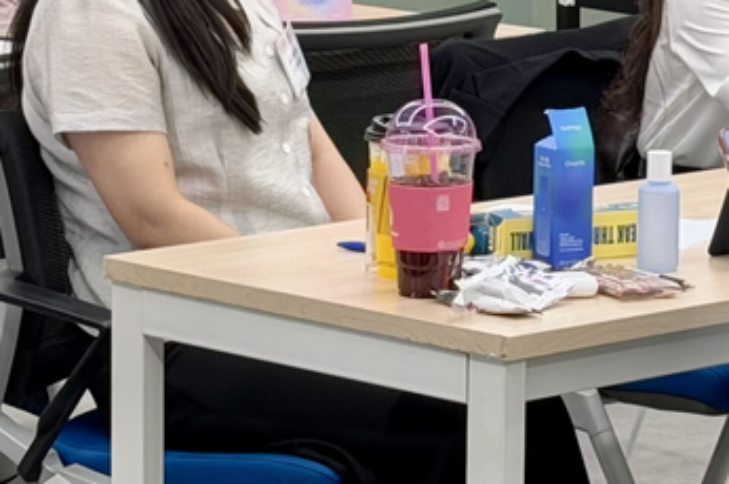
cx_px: 626
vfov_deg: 6.5
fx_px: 4208
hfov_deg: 9.9
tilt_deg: -4.1
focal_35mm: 208
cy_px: -231
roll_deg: -0.4
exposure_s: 1/190
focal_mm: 6.76
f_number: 1.78
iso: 64
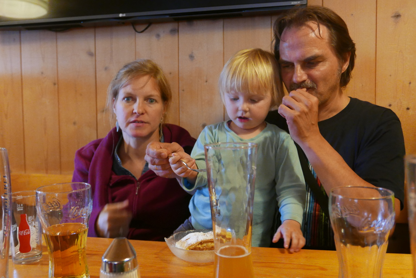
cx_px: 208
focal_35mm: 34
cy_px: 139
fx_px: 393
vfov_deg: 38.9
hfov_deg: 55.8
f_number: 2.3
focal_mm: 15.4
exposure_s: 1/80
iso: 1600
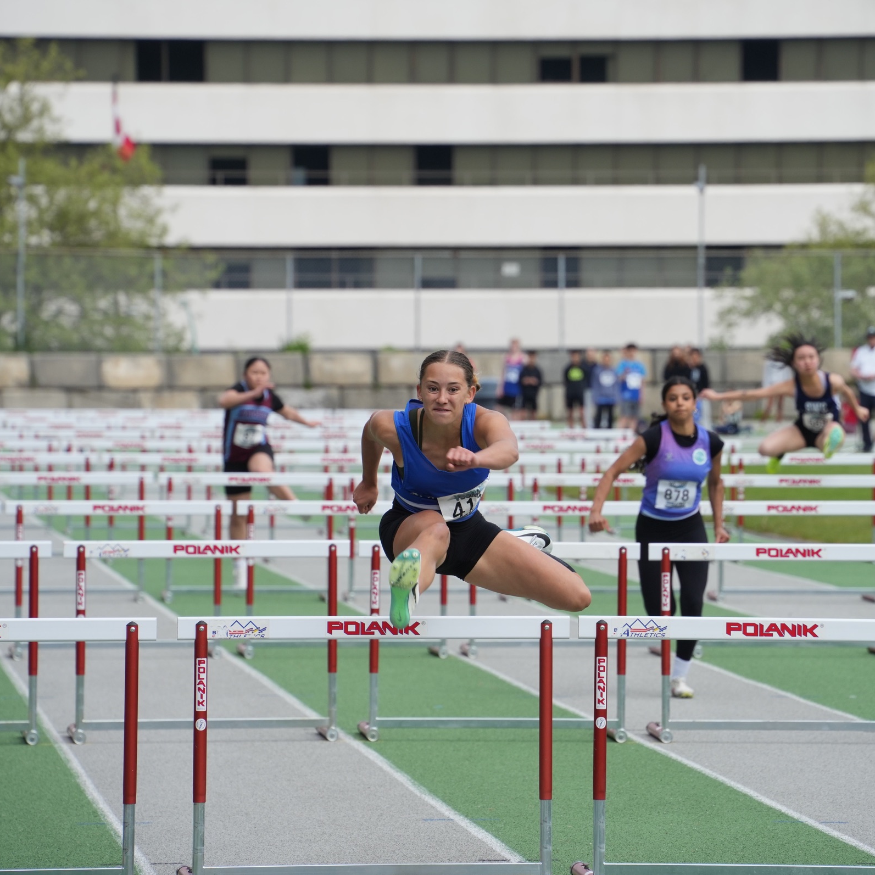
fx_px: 7321
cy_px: 439
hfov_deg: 6.8
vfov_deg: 6.8
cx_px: 480
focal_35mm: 256
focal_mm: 200
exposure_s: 1/800
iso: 320
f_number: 6.3
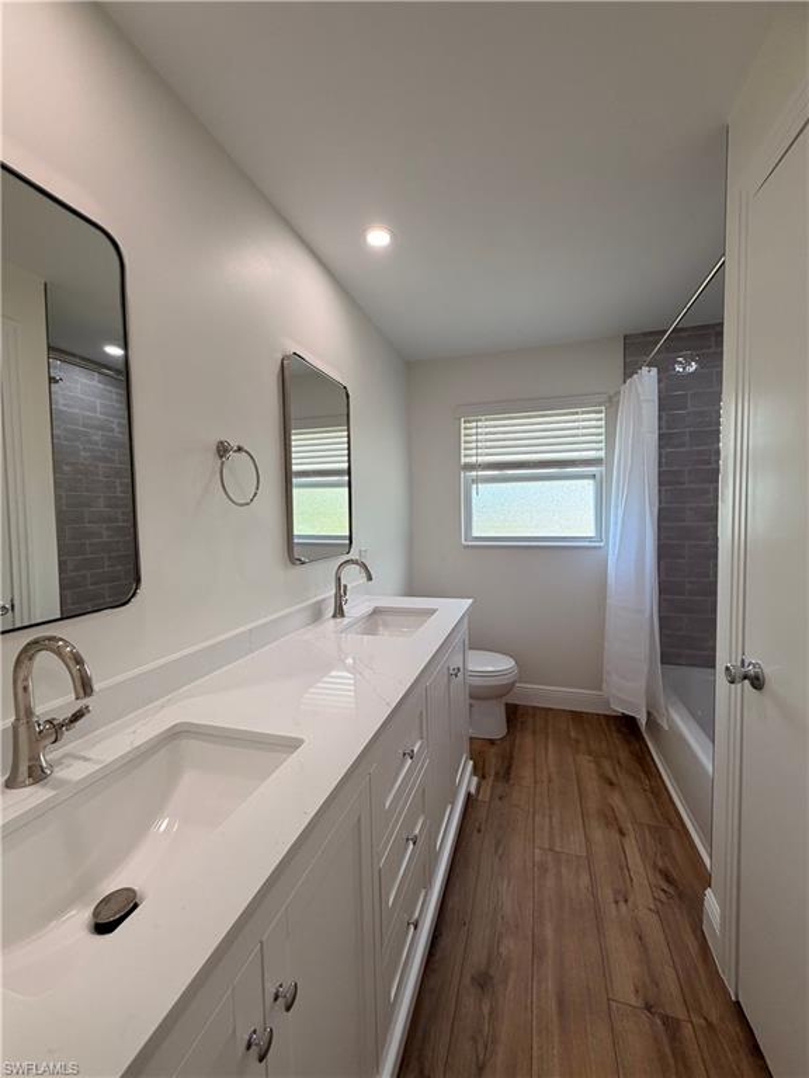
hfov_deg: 85.7
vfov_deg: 102.1
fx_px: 436
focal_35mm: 14
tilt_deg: -2.9
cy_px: 539
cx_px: 404
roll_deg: +0.4
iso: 125
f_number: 2.2
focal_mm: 2.22
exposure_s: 1/120
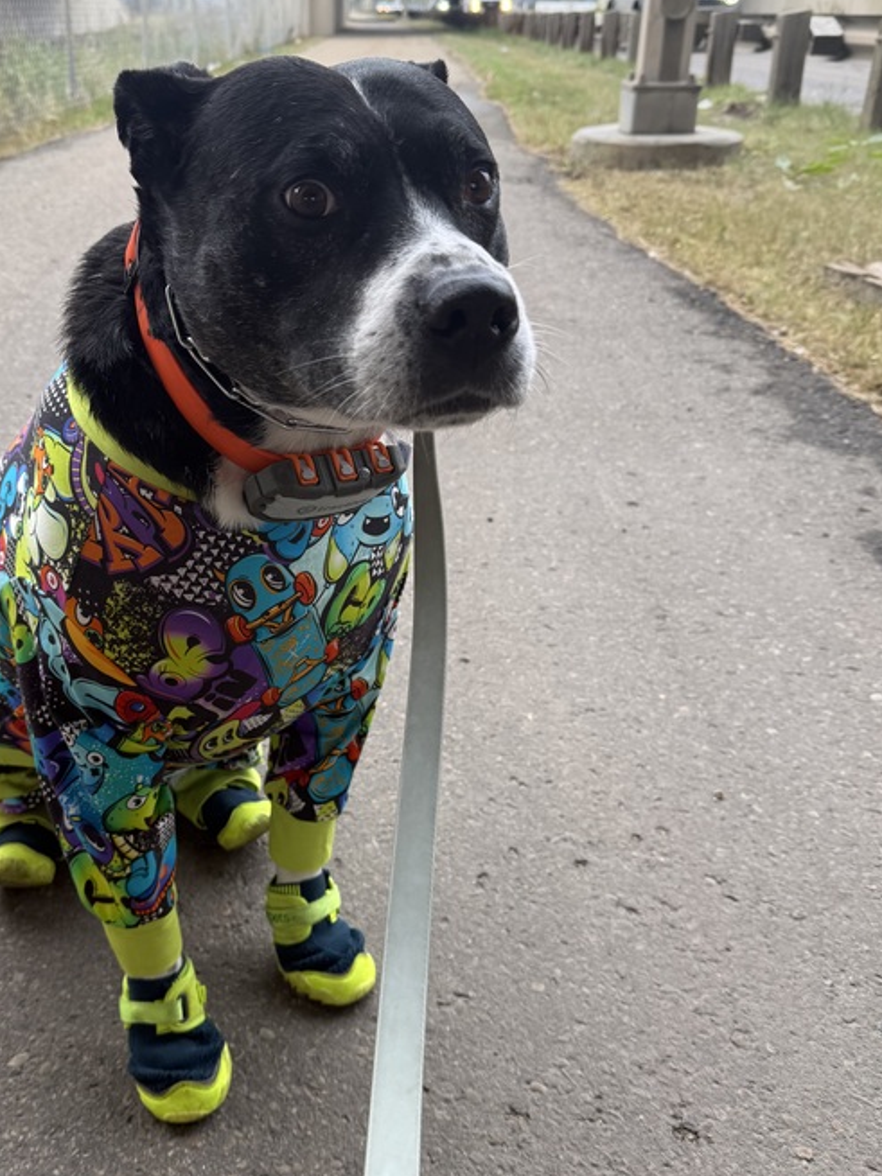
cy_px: 573
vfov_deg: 55.4
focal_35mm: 33
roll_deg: -1.8
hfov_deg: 42.3
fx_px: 1121
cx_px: 288
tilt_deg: -26.0
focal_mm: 6.76
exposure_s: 1/182
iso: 80
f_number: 1.78
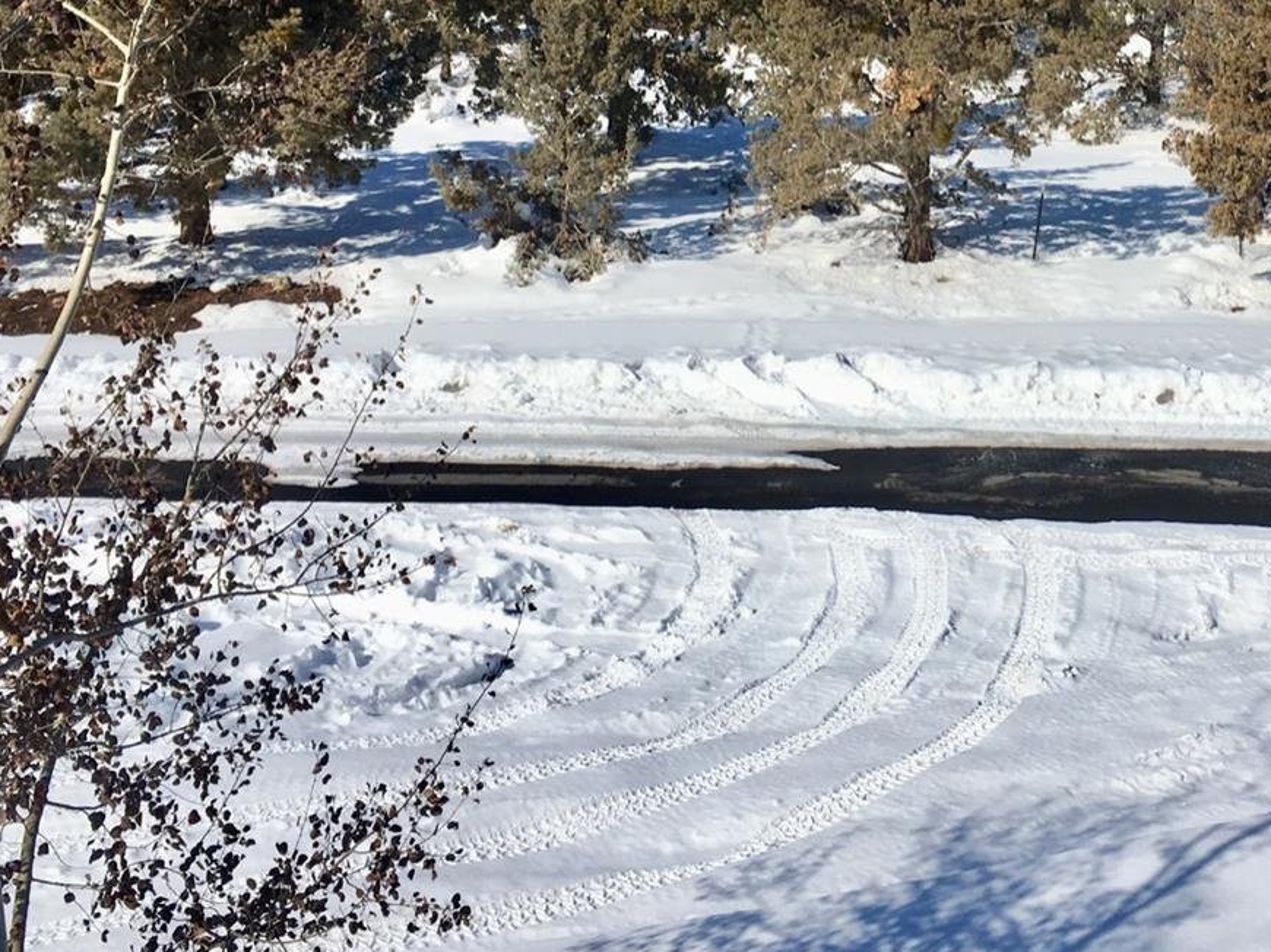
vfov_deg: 28.6
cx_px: 923
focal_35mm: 50
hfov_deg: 37.4
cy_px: 213
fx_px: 1835
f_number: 2.2
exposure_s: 1/4525
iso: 25
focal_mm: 4.15
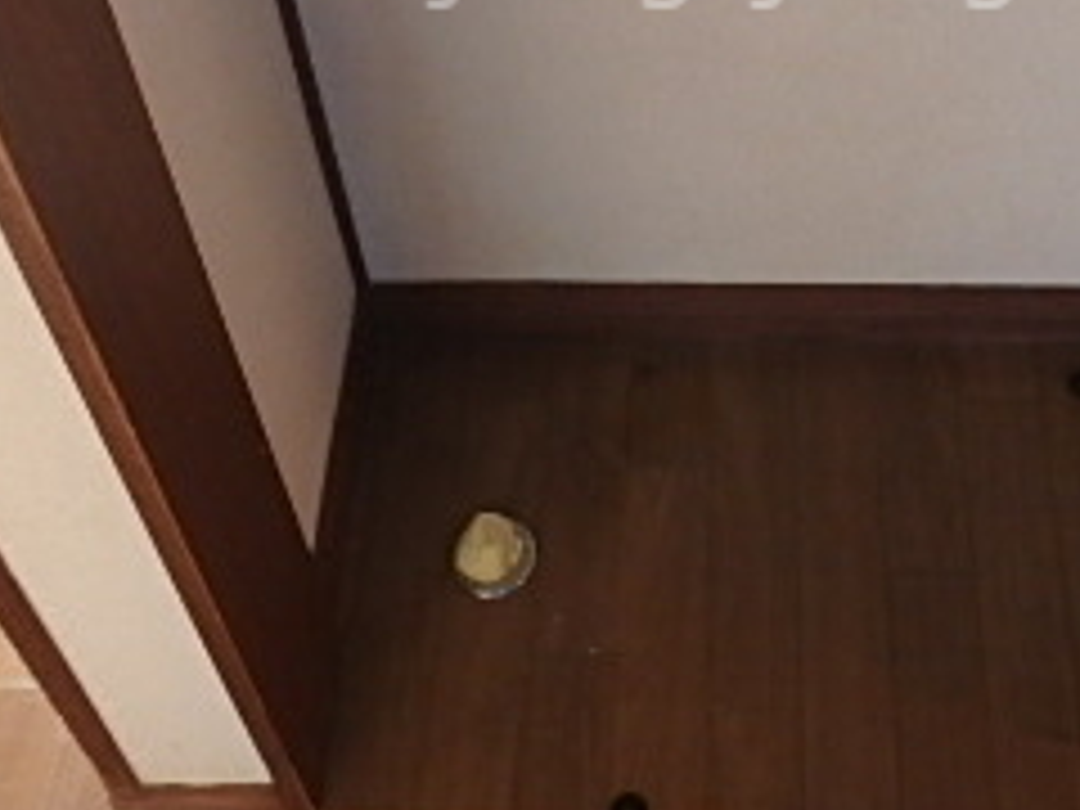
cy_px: -45
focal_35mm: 56
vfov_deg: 24.6
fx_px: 1747
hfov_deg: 34.0
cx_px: 734
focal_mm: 3.7
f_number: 3.5
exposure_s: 1/30
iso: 400
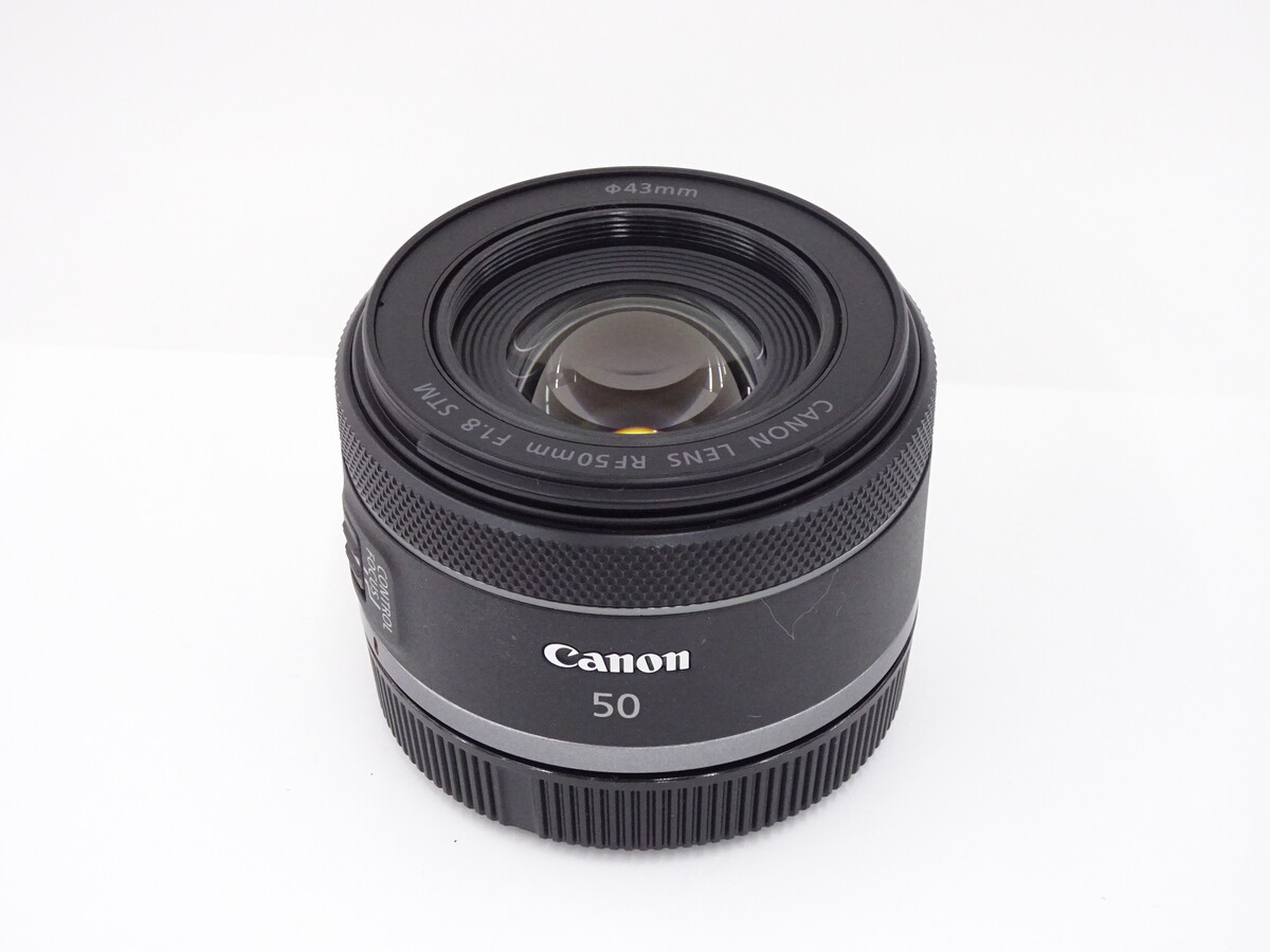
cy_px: 476
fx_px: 2275
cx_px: 635
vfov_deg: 23.7
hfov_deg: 31.2
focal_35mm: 62
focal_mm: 10.59
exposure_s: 1/80
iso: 640
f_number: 4.5
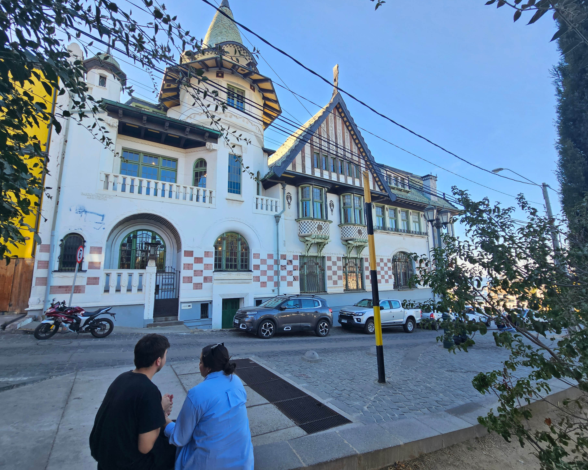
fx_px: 244
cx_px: 283
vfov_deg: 88.0
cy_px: 236
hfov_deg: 100.7
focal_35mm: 14
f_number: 2.2
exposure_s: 1/284
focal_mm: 2.2
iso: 50
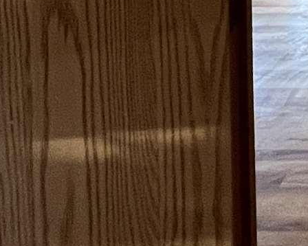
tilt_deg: -3.6
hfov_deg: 16.1
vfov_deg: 14.0
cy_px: -285
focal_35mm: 87
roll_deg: -0.9
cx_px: 644
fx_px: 793
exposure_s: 1/60
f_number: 1.8
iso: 160
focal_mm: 1.57
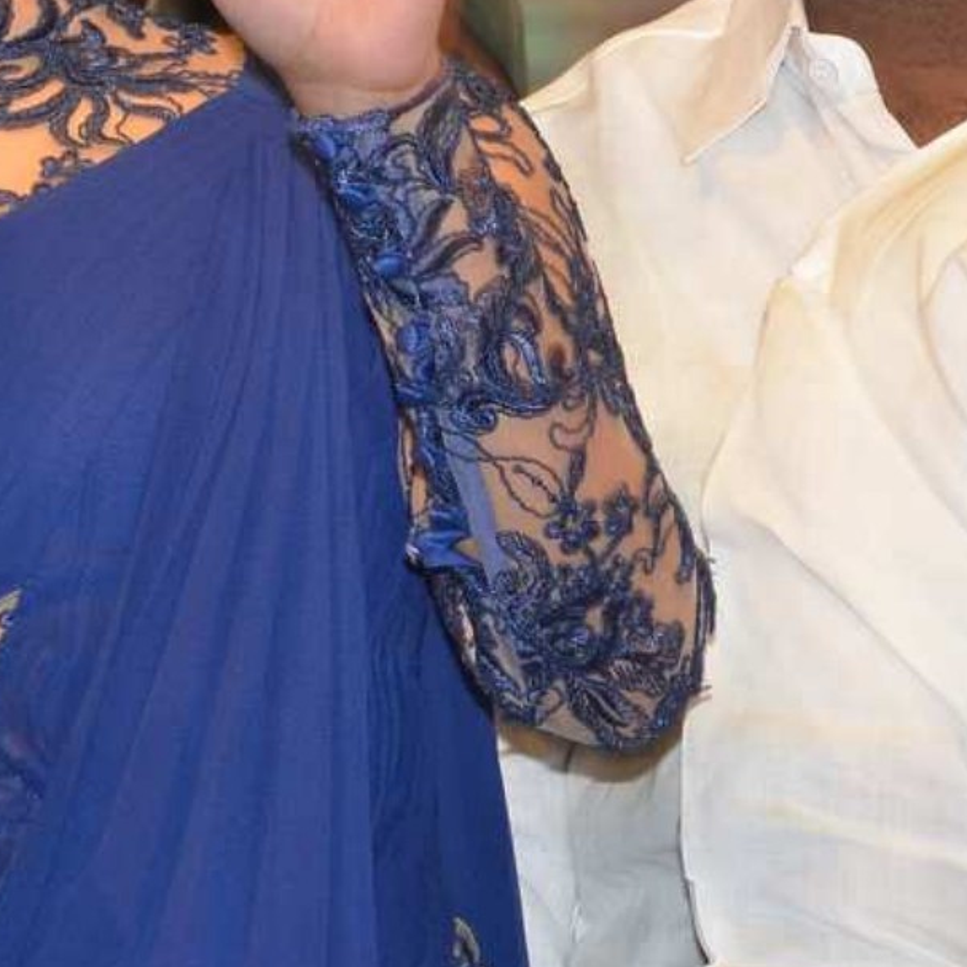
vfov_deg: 3.5
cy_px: 10
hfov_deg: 3.5
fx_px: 15758
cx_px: -820
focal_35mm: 499
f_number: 6.3
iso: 500
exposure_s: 1/125
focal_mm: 105
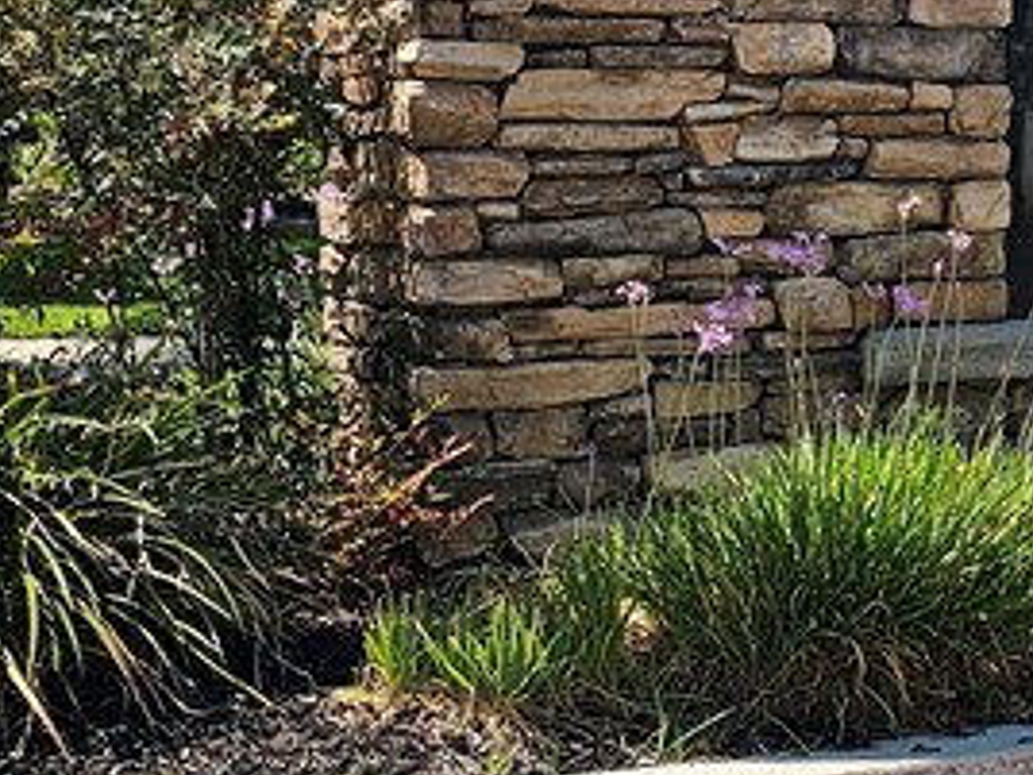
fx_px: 2626
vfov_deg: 16.8
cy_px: 278
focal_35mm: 88
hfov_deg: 21.3
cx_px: 1075
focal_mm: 6.3
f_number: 1.7
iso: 10
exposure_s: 1/476
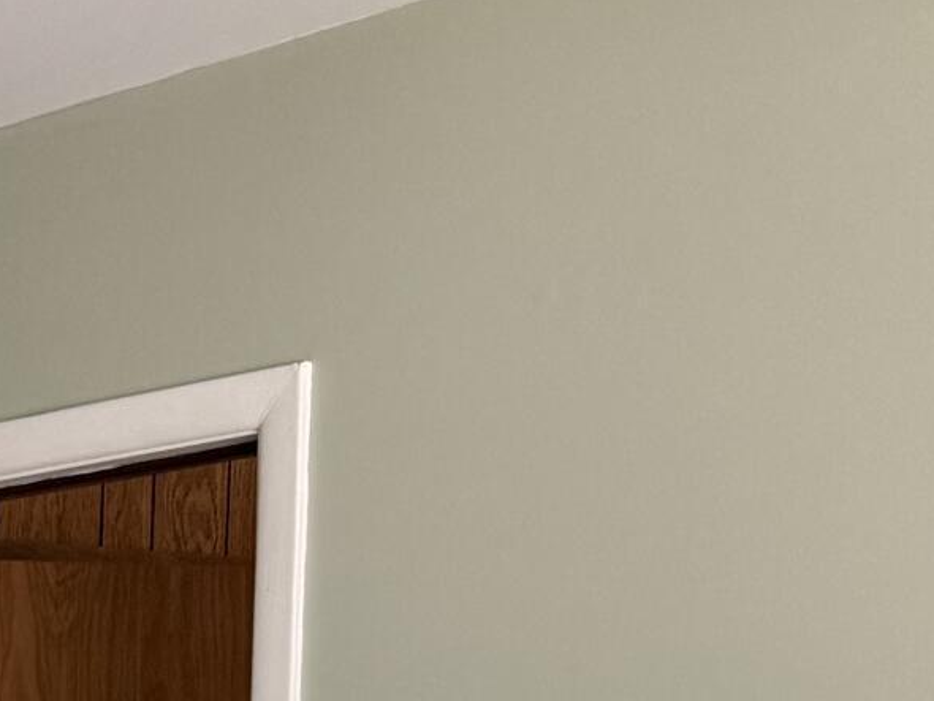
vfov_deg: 11.3
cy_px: 1241
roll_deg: -0.1
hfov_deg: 13.2
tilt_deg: -3.3
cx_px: -1105
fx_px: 3293
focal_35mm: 122
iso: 200
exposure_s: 1/106
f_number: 1.78
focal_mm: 6.76
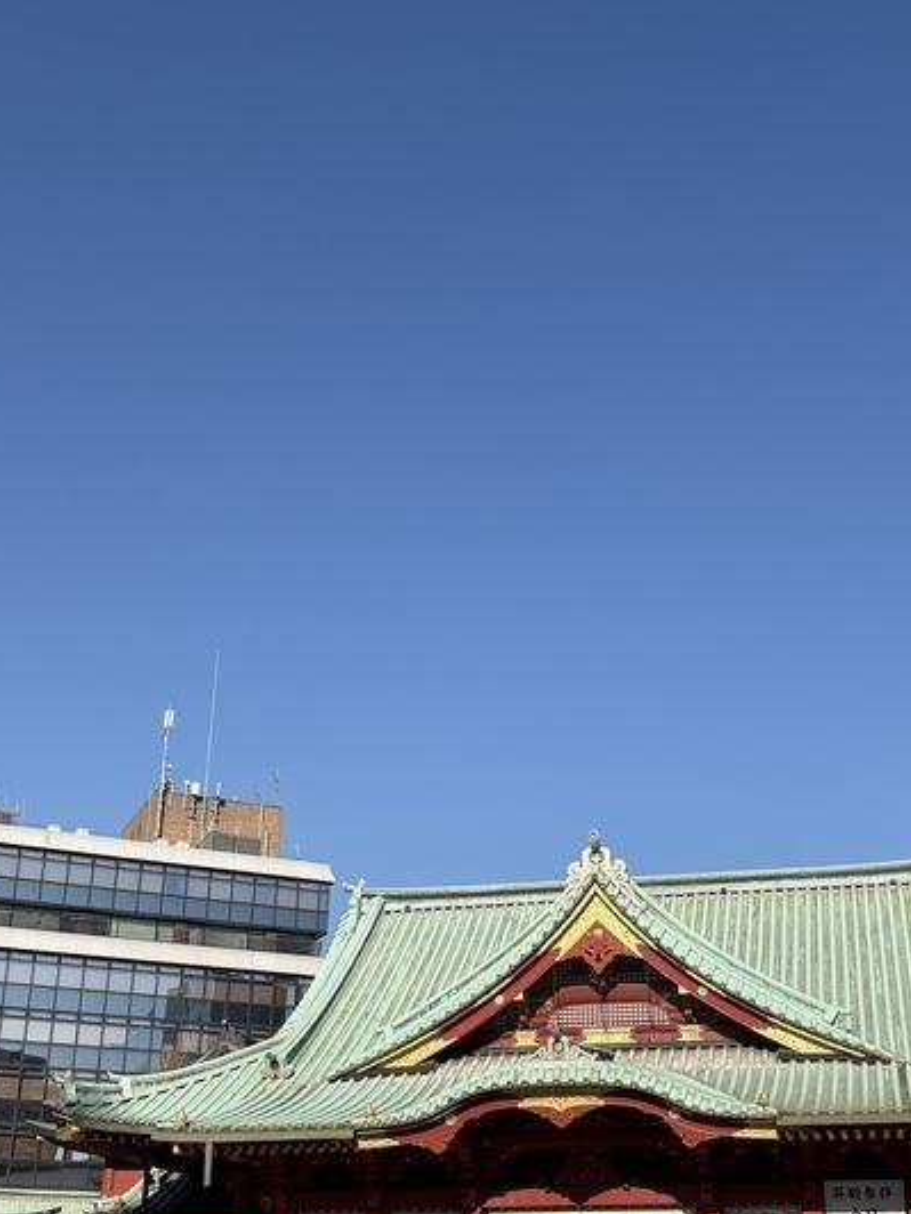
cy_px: 730
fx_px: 1544
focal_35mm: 44
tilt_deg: +21.0
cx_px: 556
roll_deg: +0.1
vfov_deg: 42.7
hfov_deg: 32.8
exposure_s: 1/3623
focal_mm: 5.96
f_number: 1.6
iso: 50
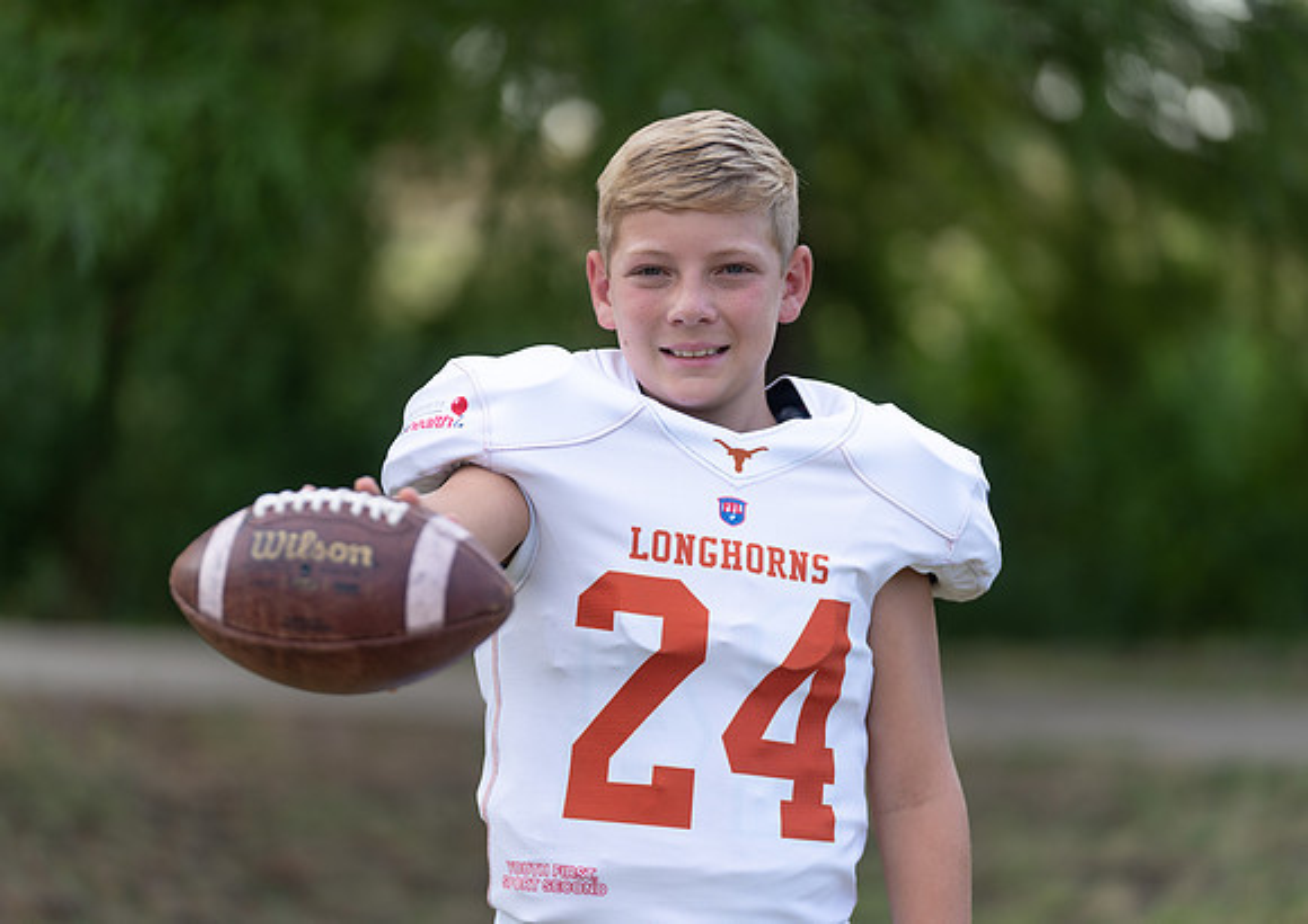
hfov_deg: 12.8
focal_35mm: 157
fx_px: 5816
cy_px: 457
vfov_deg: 9.1
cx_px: 684
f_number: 2.8
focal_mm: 147
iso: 100
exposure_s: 1/400
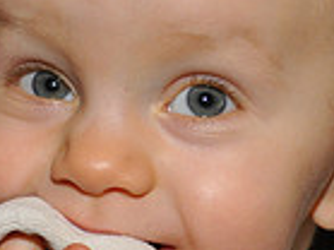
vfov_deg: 8.8
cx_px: 204
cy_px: 76
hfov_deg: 11.8
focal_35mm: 168
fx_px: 1620
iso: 800
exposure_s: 1/60
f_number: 4.5
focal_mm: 28
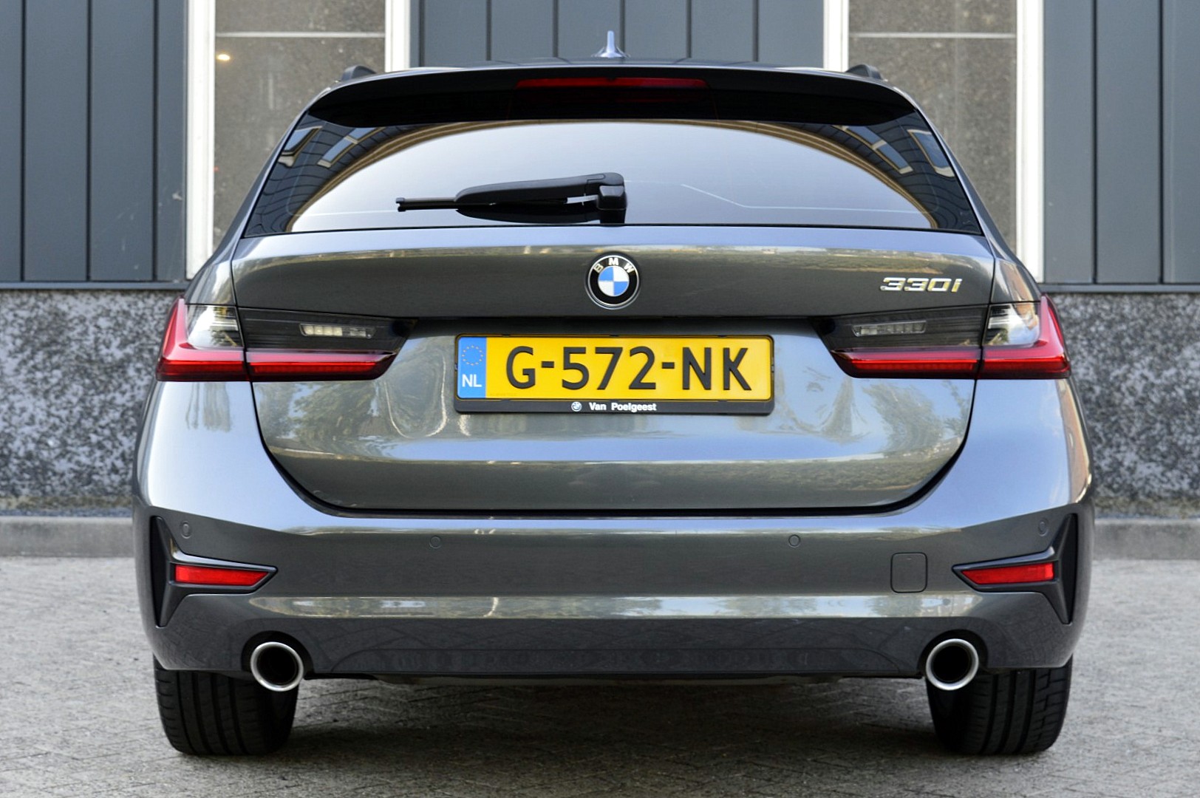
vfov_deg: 22.6
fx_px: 1998
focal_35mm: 60
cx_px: 600
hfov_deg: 33.4
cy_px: 399
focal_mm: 40
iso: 400
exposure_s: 1/60
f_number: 8
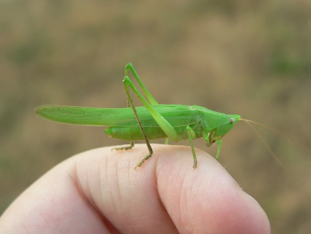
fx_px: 692
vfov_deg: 19.1
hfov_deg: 25.3
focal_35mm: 77
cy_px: 117
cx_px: 156
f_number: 2.8
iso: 80
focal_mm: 12.8
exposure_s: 1/60
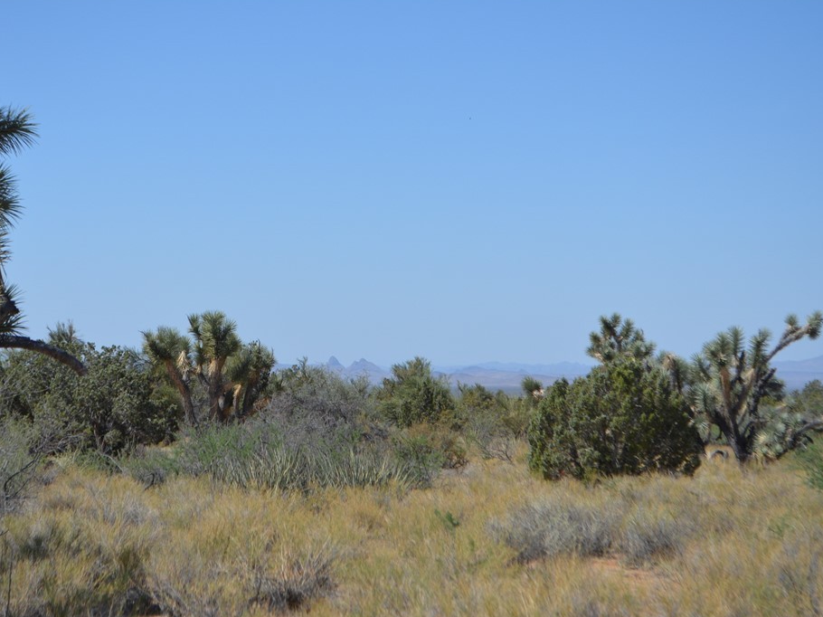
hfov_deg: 20.7
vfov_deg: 15.6
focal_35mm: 95
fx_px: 2248
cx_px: 345
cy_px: 317
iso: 400
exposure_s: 1/1600
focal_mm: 55
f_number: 7.1
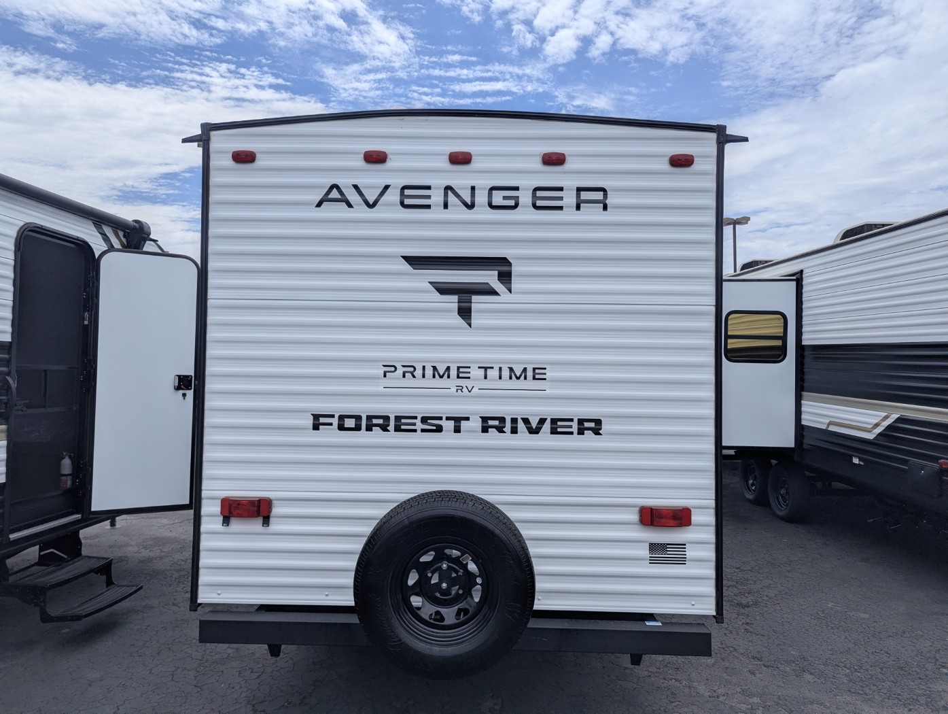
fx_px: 658
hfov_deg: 71.5
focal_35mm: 24
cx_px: 474
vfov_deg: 56.9
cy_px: 357
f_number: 1.85
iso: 44
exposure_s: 1/3058
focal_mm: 6.81
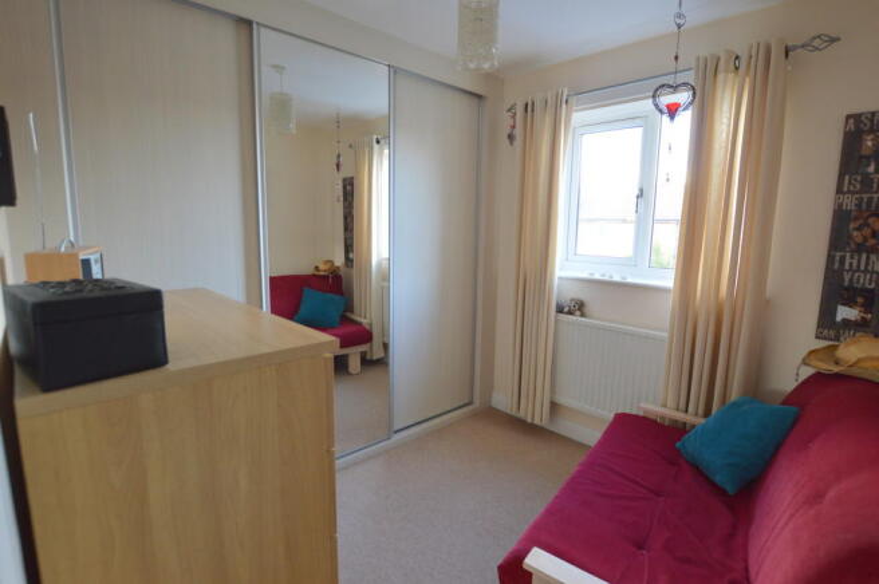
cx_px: 440
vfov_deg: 69.5
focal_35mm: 17
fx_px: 421
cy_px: 292
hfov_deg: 92.5
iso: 400
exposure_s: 1/60
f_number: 3.5
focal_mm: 11.5
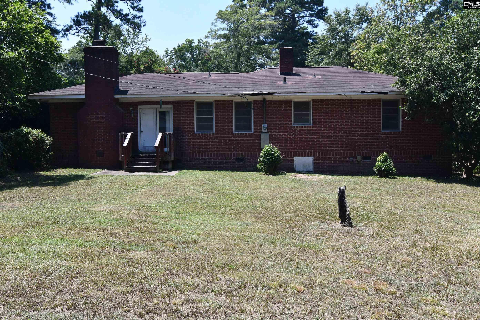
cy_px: 160
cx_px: 240
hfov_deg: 57.2
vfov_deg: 40.0
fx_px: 440
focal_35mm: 33
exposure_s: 1/500
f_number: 13
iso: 800
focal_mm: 22
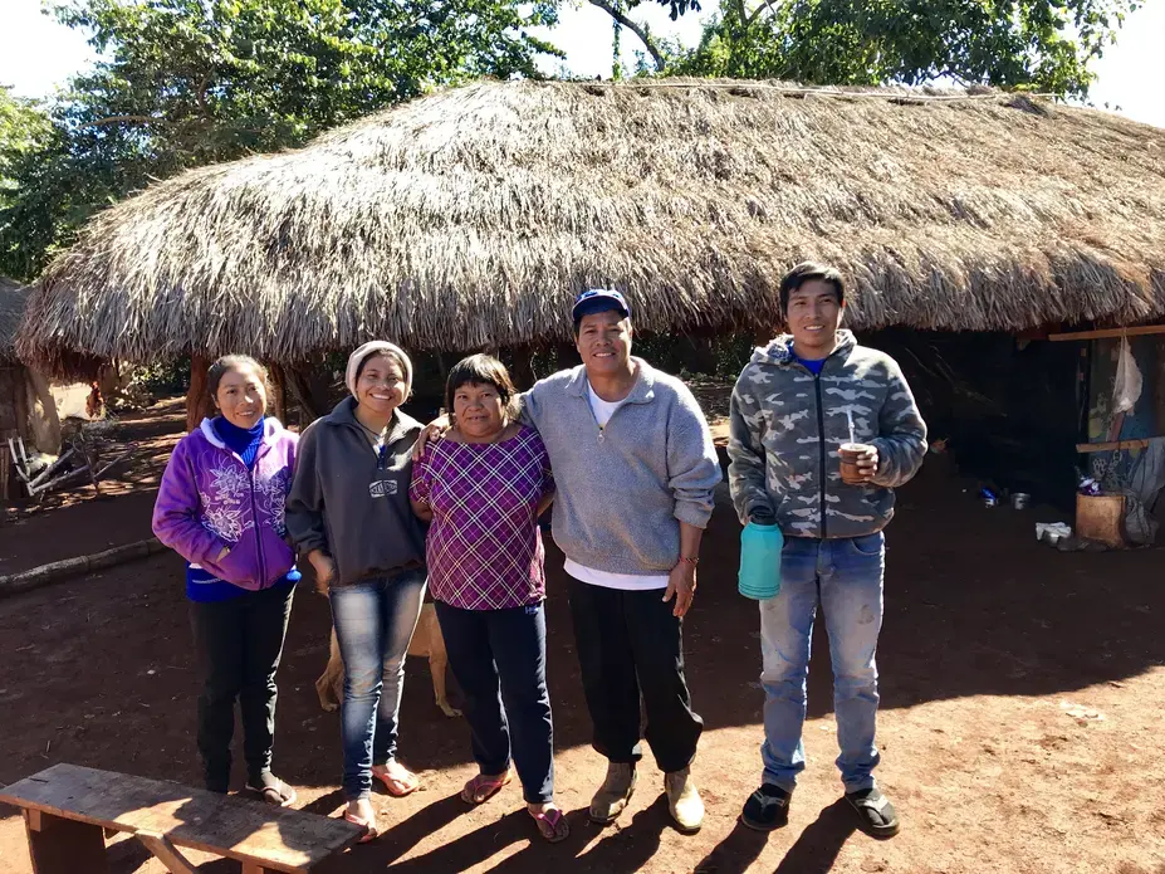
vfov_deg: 49.7
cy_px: 437
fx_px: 942
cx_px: 582
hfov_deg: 63.5
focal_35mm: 28
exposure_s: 1/383
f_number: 1.8
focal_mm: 3.99
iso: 20
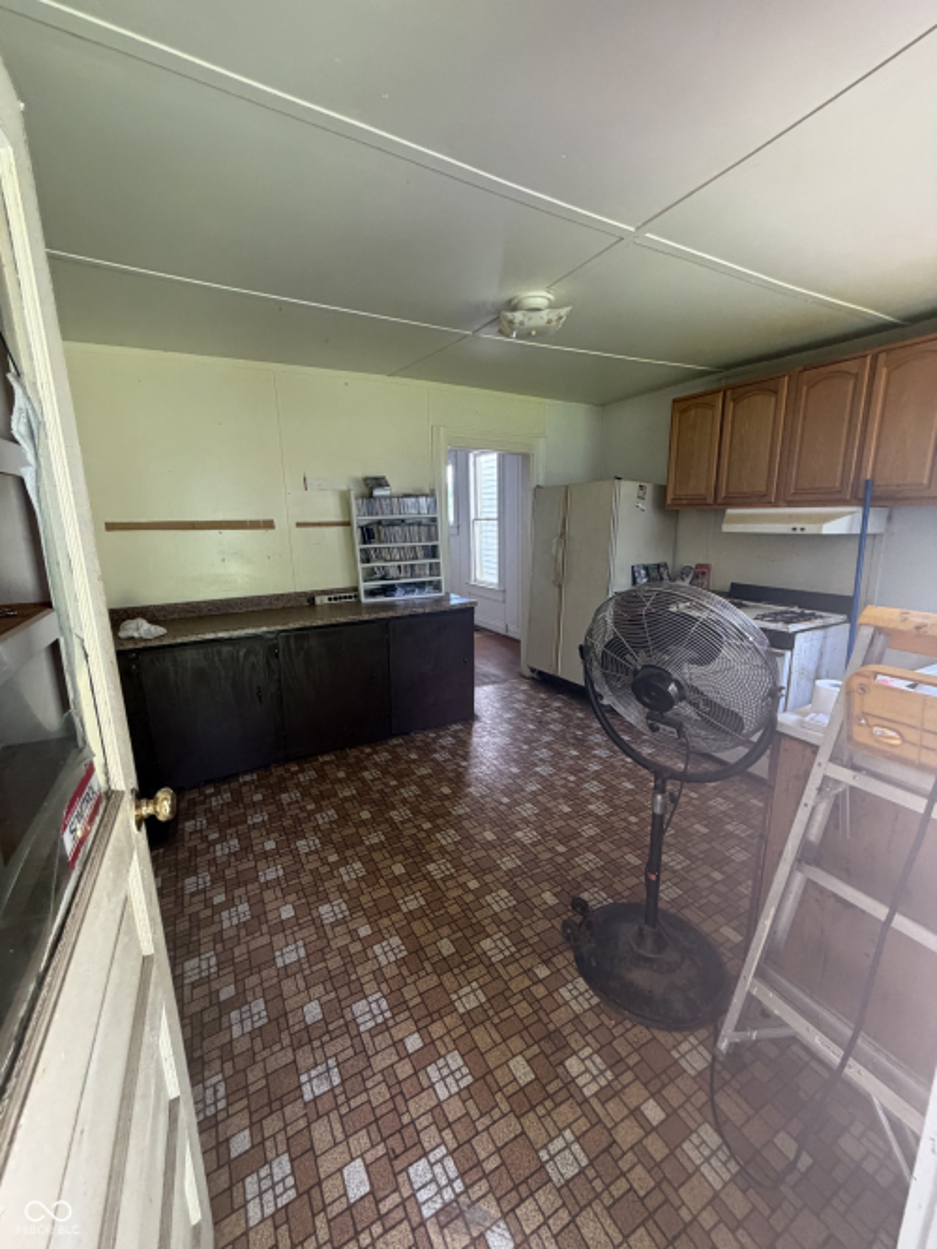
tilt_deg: -12.0
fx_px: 505
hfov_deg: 85.7
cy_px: 624
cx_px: 468
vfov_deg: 102.1
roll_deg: -1.2
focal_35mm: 14
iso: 320
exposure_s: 1/121
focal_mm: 2.22
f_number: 2.2
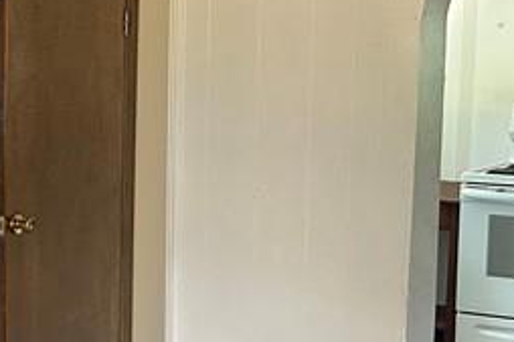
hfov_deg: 18.1
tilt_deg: -8.4
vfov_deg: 12.5
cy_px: 295
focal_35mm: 109
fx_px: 1555
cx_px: -38
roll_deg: +0.6
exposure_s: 1/60
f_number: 1.5
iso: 200
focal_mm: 5.7
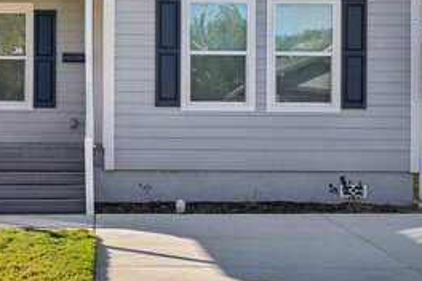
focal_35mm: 80
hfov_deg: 25.1
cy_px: 14
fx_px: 938
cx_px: 106
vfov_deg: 16.8
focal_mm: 33
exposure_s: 1/250
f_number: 8
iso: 100
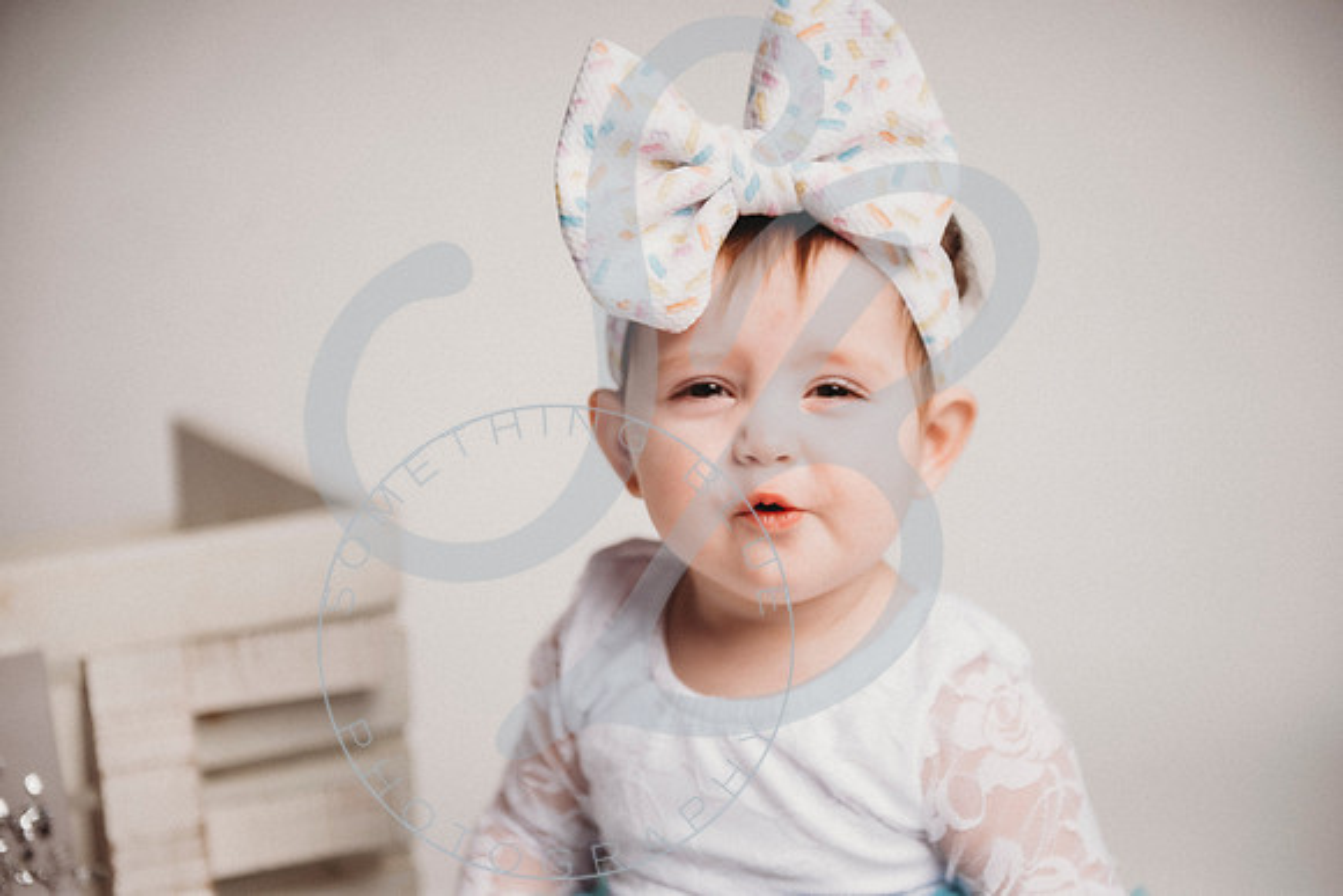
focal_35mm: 71
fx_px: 2667
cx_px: 686
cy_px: 457
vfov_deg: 19.1
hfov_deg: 28.3
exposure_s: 1/400
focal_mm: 70
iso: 100
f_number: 2.8
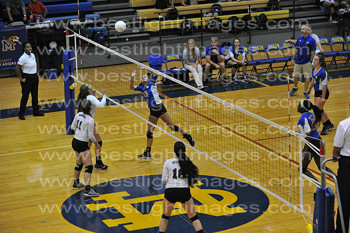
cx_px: 175
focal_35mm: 140
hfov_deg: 14.7
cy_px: 116
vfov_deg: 9.8
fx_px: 1360
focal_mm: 140
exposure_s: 1/500
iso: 8000
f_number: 4
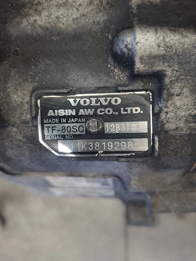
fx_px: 174
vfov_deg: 73.9
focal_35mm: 23
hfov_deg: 58.9
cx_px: 98
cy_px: 130
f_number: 1.8
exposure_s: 1/25
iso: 400
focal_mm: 5.54
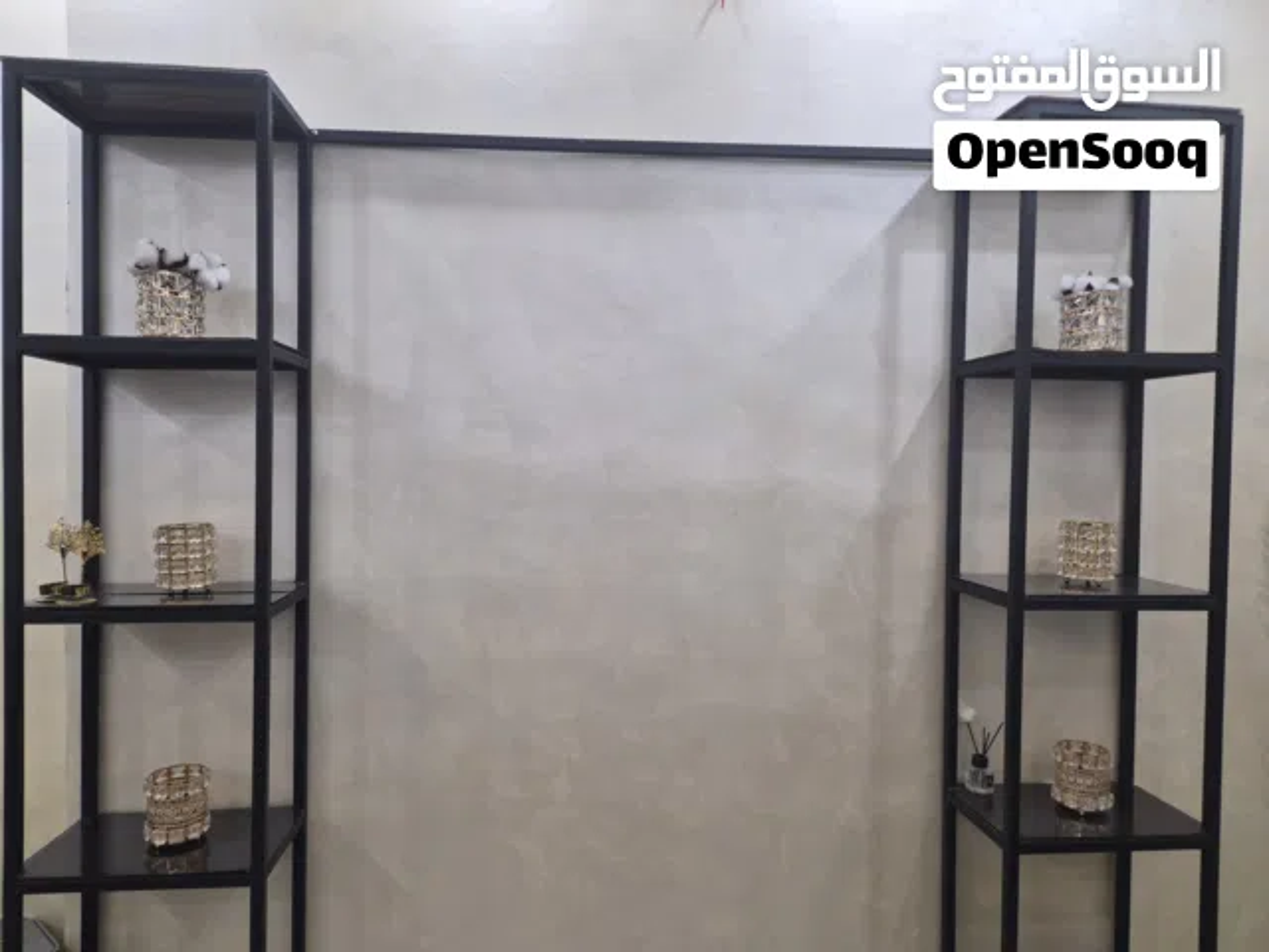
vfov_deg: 58.9
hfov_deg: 73.9
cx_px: 634
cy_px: 476
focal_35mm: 23
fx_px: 843
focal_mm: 5.4
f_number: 1.8
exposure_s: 1/100
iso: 160
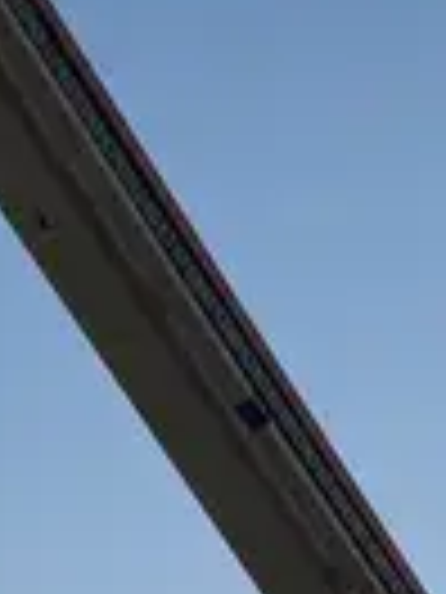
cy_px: 650
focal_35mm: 144
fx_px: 2474
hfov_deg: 10.2
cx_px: -72
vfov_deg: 13.4
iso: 50
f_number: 1.6
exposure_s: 1/1802
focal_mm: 5.1
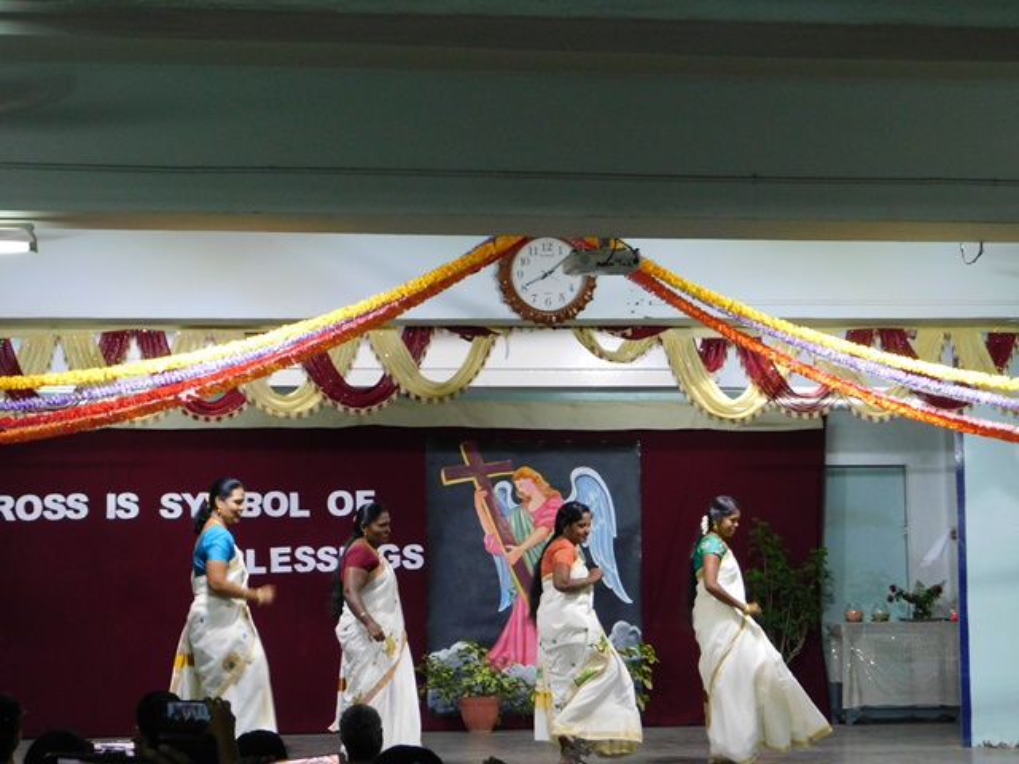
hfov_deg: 24.4
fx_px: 2355
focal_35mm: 80
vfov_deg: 18.4
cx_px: 510
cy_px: 382
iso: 400
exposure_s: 1/25
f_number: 4.4
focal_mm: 14.2
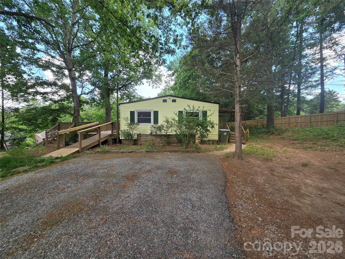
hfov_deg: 106.2
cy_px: 130
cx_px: 172
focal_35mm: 13
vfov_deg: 89.9
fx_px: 130
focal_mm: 2.2
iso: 50
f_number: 2.2
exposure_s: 1/315
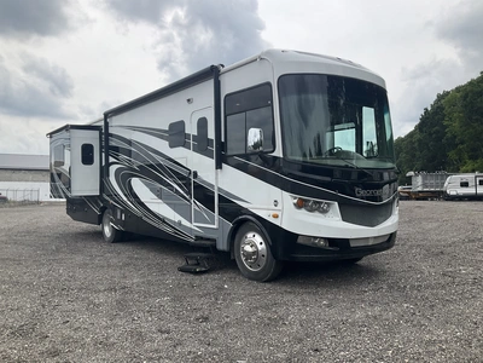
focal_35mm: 29
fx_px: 405
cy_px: 182
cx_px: 242
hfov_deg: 61.7
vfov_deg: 48.2
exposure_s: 1/1451
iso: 25
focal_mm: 3
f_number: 1.8
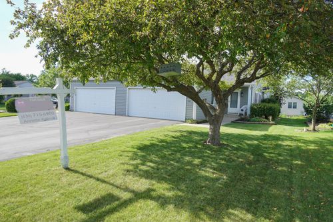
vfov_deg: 57.2
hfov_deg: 78.6
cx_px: 166
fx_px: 203
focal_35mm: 22
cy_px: 111
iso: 200
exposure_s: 1/160
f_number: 8
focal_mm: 22
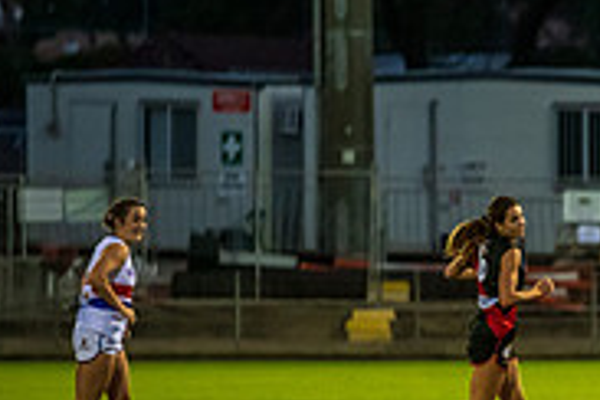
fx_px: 11082
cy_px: 367
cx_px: 901
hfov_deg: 3.1
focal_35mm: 665
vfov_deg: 2.1
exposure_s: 1/800
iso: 3200
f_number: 2.8
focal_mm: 200
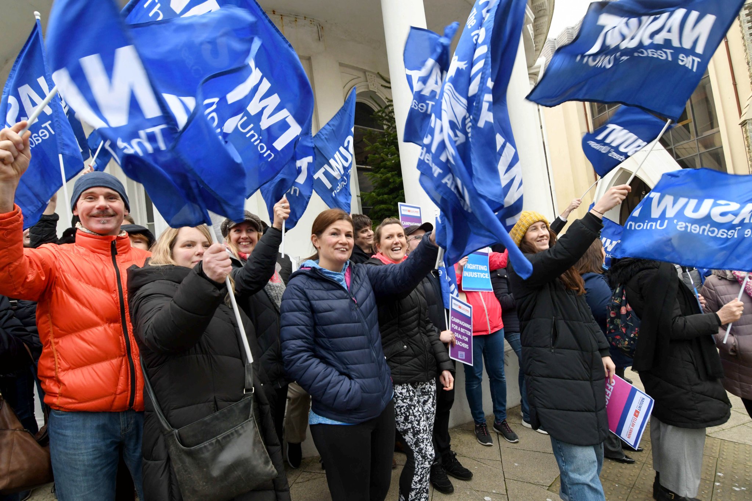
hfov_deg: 90.0
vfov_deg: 67.4
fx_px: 376
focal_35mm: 18
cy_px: 250
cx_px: 376
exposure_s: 1/160
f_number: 6.3
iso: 1250
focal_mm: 12
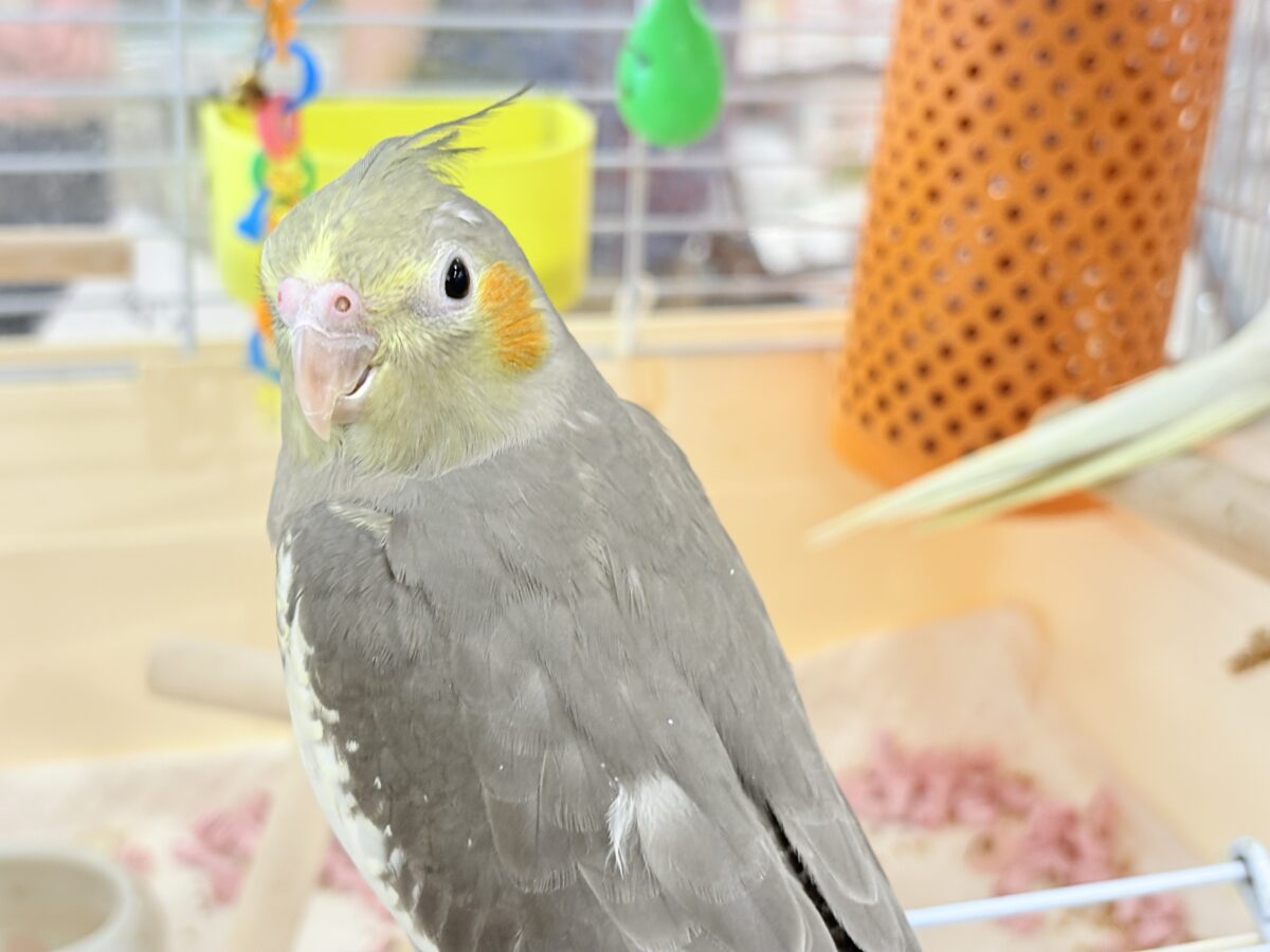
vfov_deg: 28.0
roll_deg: -2.6
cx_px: 635
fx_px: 1908
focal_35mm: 52
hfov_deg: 36.8
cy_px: 476
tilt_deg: -19.9
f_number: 1.6
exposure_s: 1/50
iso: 80
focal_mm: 5.96
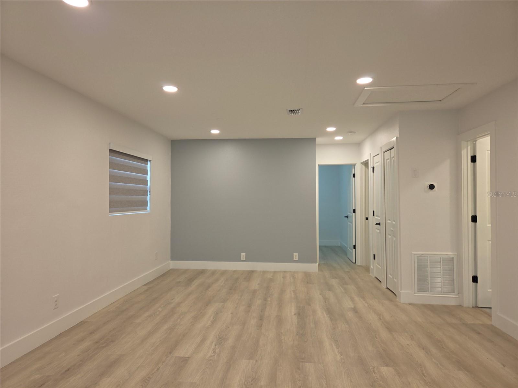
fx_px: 344
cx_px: 259
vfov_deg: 58.9
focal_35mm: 23
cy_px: 194
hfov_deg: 73.9
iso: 64
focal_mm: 5.4
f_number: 1.8
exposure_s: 1/60
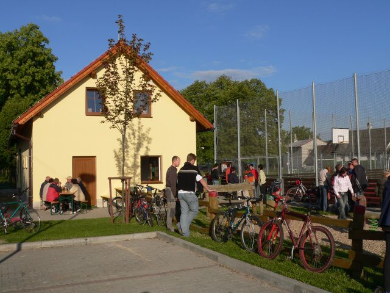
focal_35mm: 36
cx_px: 195
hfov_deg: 51.4
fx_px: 406
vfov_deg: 39.7
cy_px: 146
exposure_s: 1/500
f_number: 5.6
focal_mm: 6
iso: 80
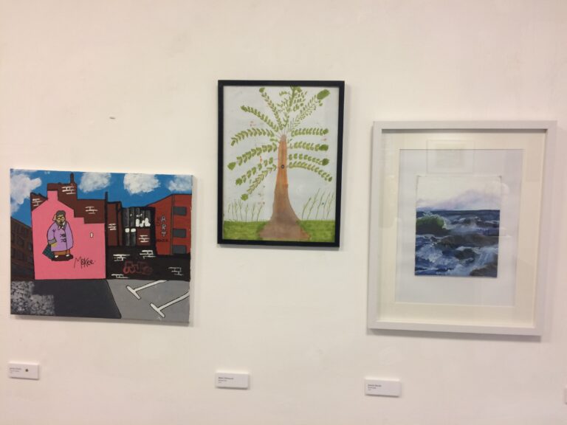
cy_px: 212
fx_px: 475
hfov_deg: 61.7
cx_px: 284
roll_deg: -0.6
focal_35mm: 29
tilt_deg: -6.0
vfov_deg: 48.2
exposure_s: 1/33
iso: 100
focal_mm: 4.15
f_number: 2.2
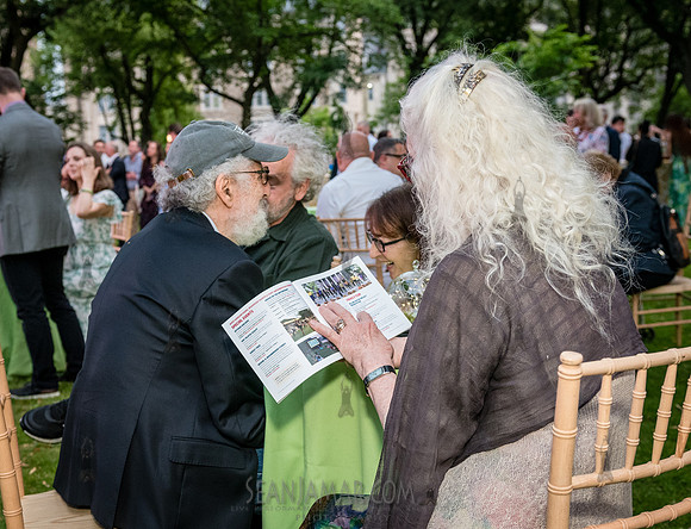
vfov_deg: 32.2
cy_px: 318
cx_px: 319
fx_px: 913
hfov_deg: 41.4
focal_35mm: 45
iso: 3200
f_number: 3.5
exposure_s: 1/250
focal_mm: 32
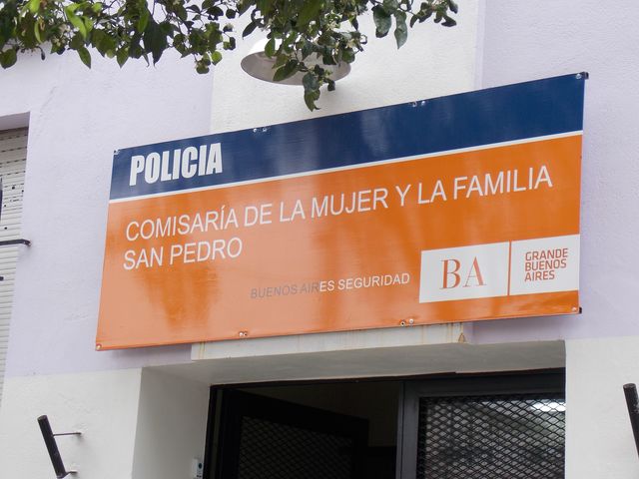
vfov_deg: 17.2
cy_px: 240
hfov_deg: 22.8
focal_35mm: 86
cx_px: 320
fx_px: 1588
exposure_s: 1/50
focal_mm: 15.3
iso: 80
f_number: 4.4
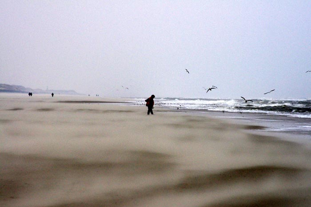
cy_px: 104
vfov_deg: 4.6
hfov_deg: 6.9
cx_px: 156
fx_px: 2589
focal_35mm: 300
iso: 400
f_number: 11
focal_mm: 200
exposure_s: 1/250
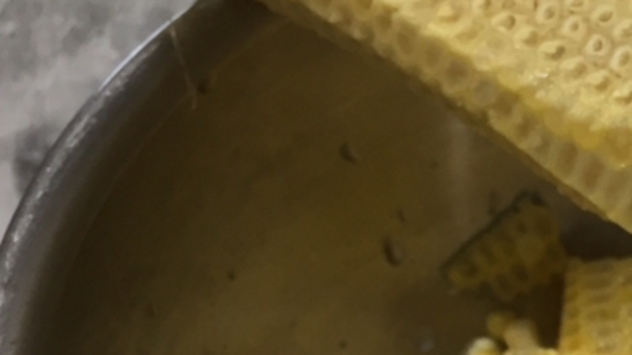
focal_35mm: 83
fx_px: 1390
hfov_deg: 24.7
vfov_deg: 13.9
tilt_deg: -63.8
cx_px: 591
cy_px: 475
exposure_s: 1/33
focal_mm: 4.15
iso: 50
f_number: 2.2
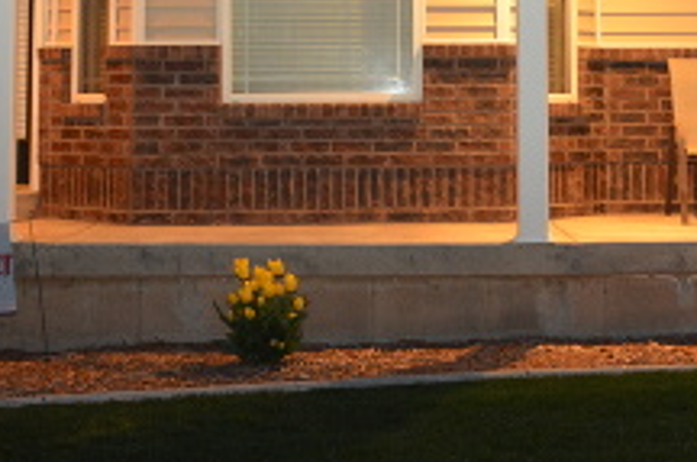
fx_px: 1719
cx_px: 507
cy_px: -97
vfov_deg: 14.8
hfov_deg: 22.7
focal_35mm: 89
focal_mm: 20
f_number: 3.5
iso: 1250
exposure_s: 1/13
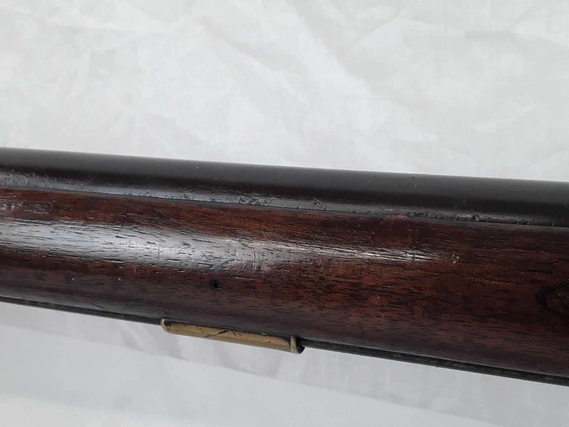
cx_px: 294
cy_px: 274
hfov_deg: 51.3
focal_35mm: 36
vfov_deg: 39.3
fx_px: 592
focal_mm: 2.91
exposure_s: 1/50
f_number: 1.9
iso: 64
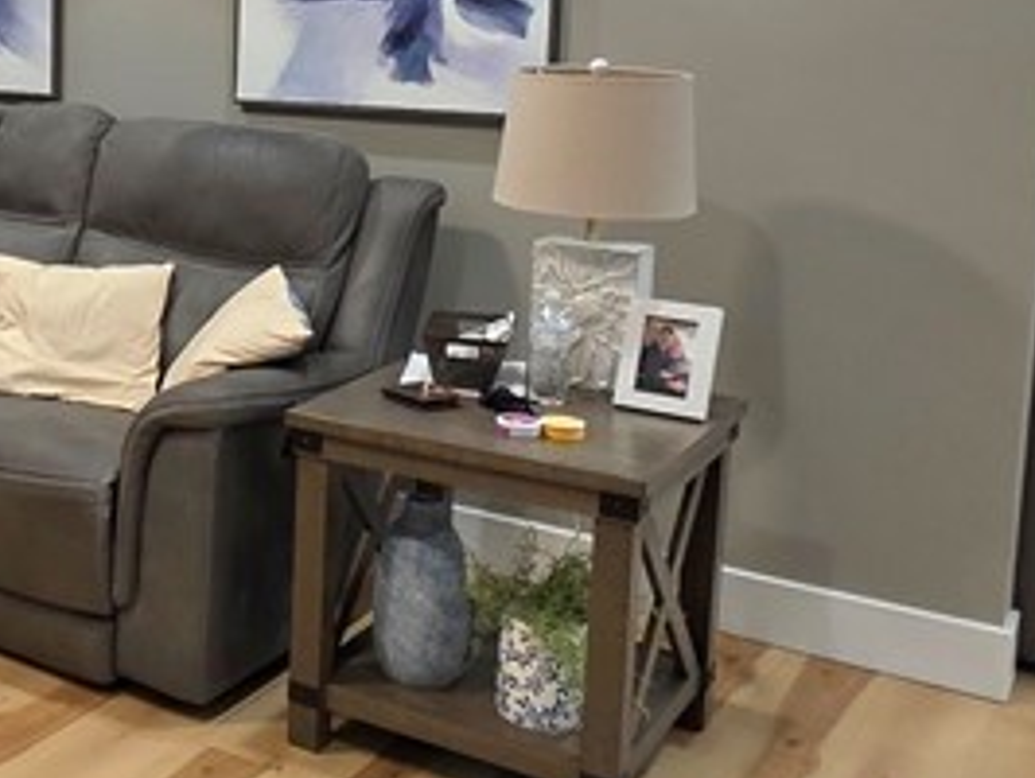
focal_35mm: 50
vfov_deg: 28.5
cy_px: 148
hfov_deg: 33.0
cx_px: -128
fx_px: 1496
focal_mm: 2.2
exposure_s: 1/60.2
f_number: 1.9
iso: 250
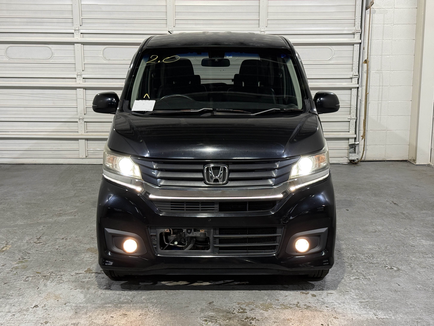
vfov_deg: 30.3
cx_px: 217
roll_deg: -0.2
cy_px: 163
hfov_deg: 39.7
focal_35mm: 48
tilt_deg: -10.3
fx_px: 602
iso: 160
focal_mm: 6.76
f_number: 1.78
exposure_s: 1/60
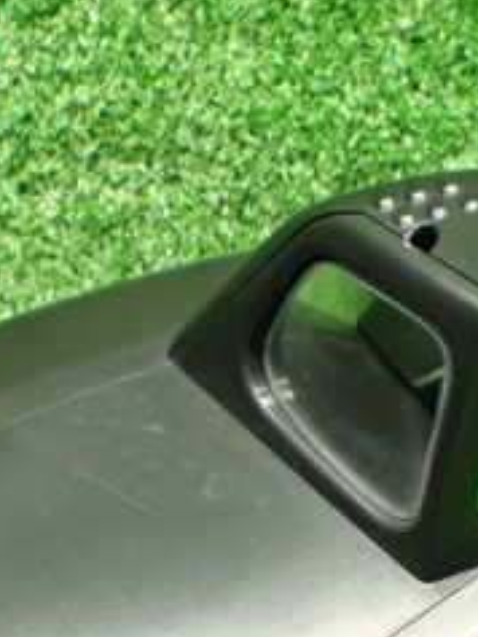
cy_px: 583
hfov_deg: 16.2
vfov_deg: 21.0
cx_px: 303
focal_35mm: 91
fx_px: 1674
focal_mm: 6.37
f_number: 2.5
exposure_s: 1/60
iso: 800
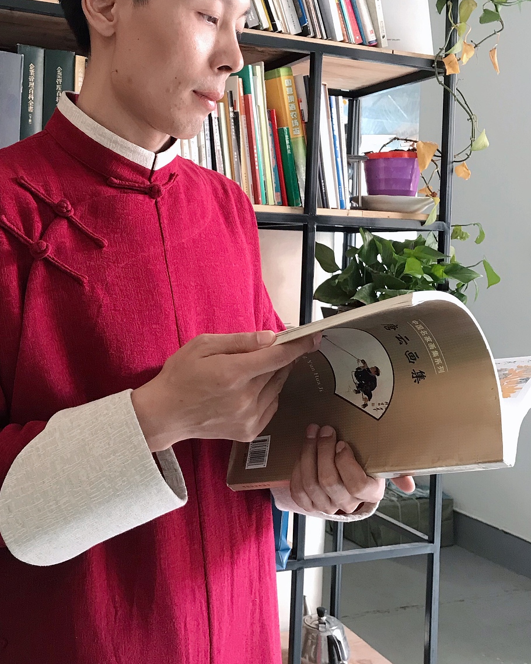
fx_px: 806
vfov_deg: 44.5
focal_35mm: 41
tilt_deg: +3.5
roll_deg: -1.1
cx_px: 187
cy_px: 258
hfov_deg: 36.2
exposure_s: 1/17
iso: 50
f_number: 1.8
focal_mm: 3.99
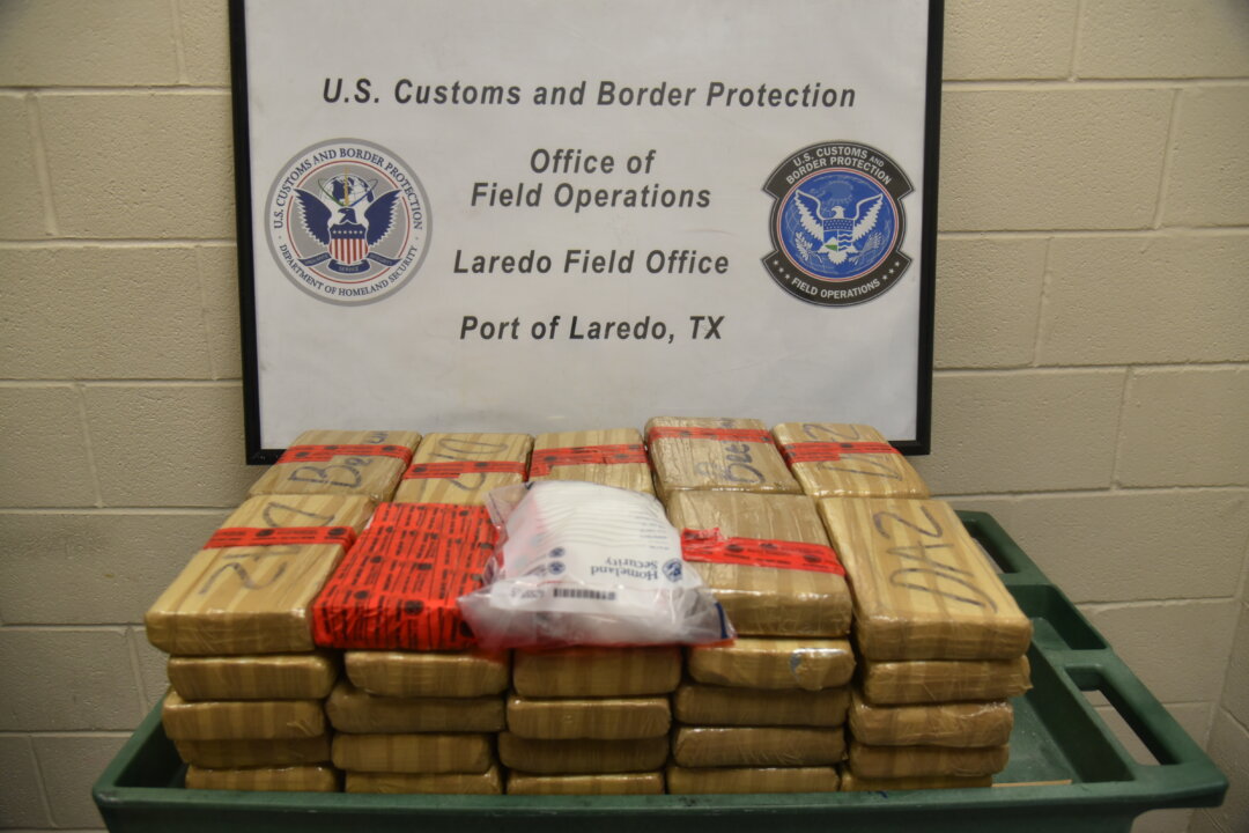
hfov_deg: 67.4
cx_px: 624
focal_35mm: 27
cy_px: 416
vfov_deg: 47.9
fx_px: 937
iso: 720
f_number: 4
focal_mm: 27
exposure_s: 1/60
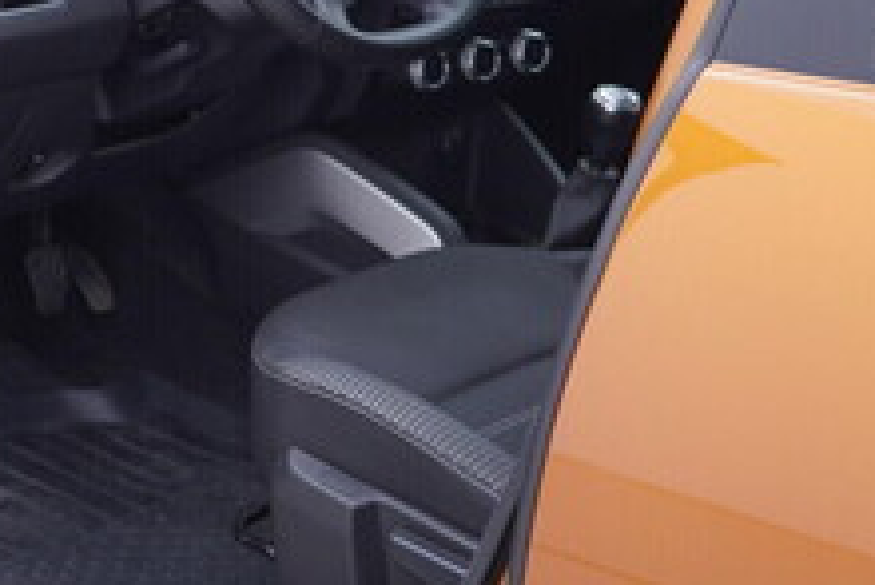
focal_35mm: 90
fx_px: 2189
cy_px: 50
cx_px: -167
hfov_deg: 21.1
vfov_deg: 15.0
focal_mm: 24
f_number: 2.8
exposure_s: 1/40
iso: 125
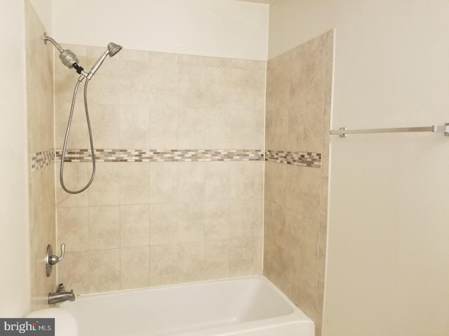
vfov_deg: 53.1
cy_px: 168
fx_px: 337
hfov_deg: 67.3
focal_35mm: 26
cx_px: 224
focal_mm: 4.25
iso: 160
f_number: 1.7
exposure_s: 1/40
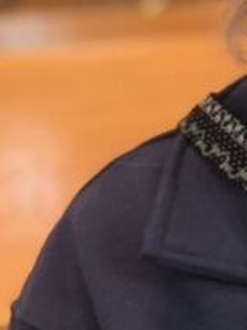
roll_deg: +2.9
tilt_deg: -9.2
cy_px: 237
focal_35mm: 262
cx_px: 424
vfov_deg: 7.6
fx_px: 2495
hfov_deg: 5.6
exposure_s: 1/30
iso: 100
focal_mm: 6
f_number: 2.4
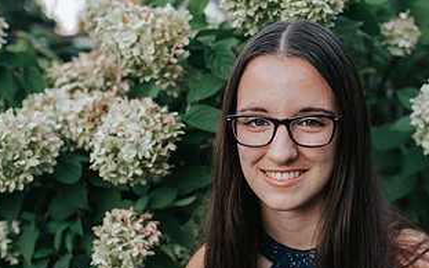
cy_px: 147
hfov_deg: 29.6
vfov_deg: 18.8
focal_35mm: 69
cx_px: 287
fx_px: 806
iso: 800
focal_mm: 35
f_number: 2.8
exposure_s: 1/400
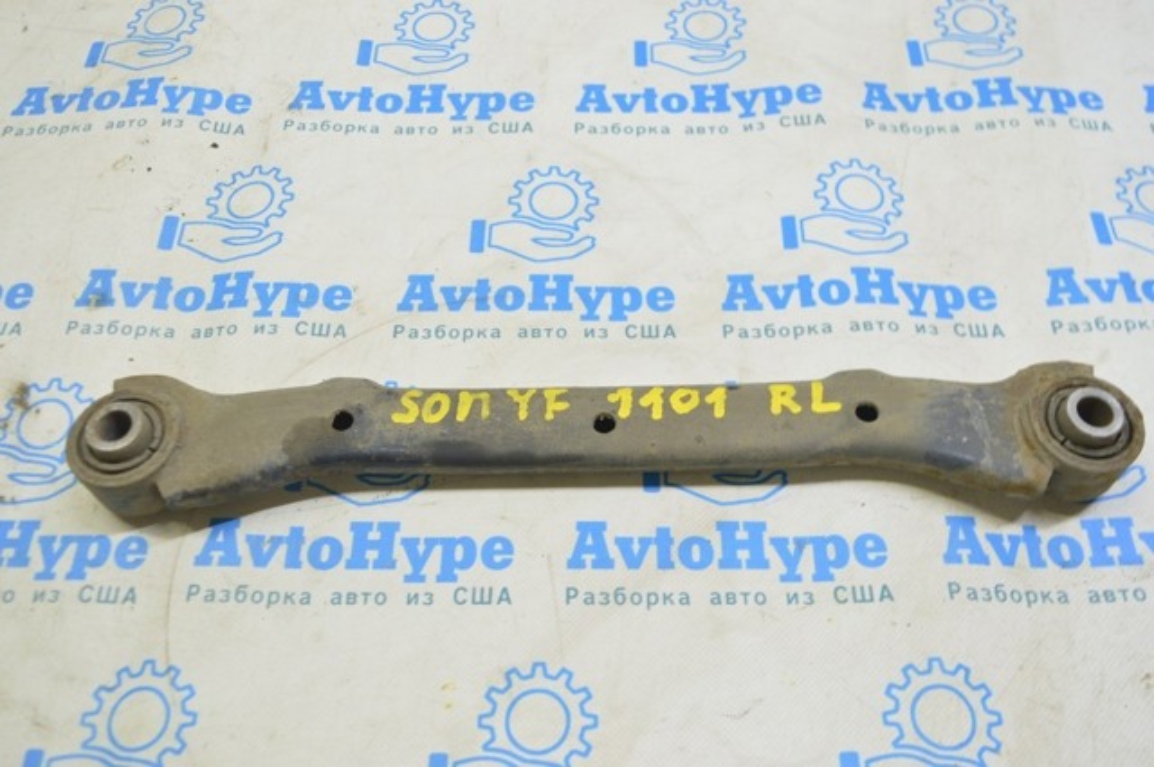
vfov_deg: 39.9
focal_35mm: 33
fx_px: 1056
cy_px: 384
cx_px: 577
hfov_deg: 57.3
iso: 400
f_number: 5.6
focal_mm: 22
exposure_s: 1/20
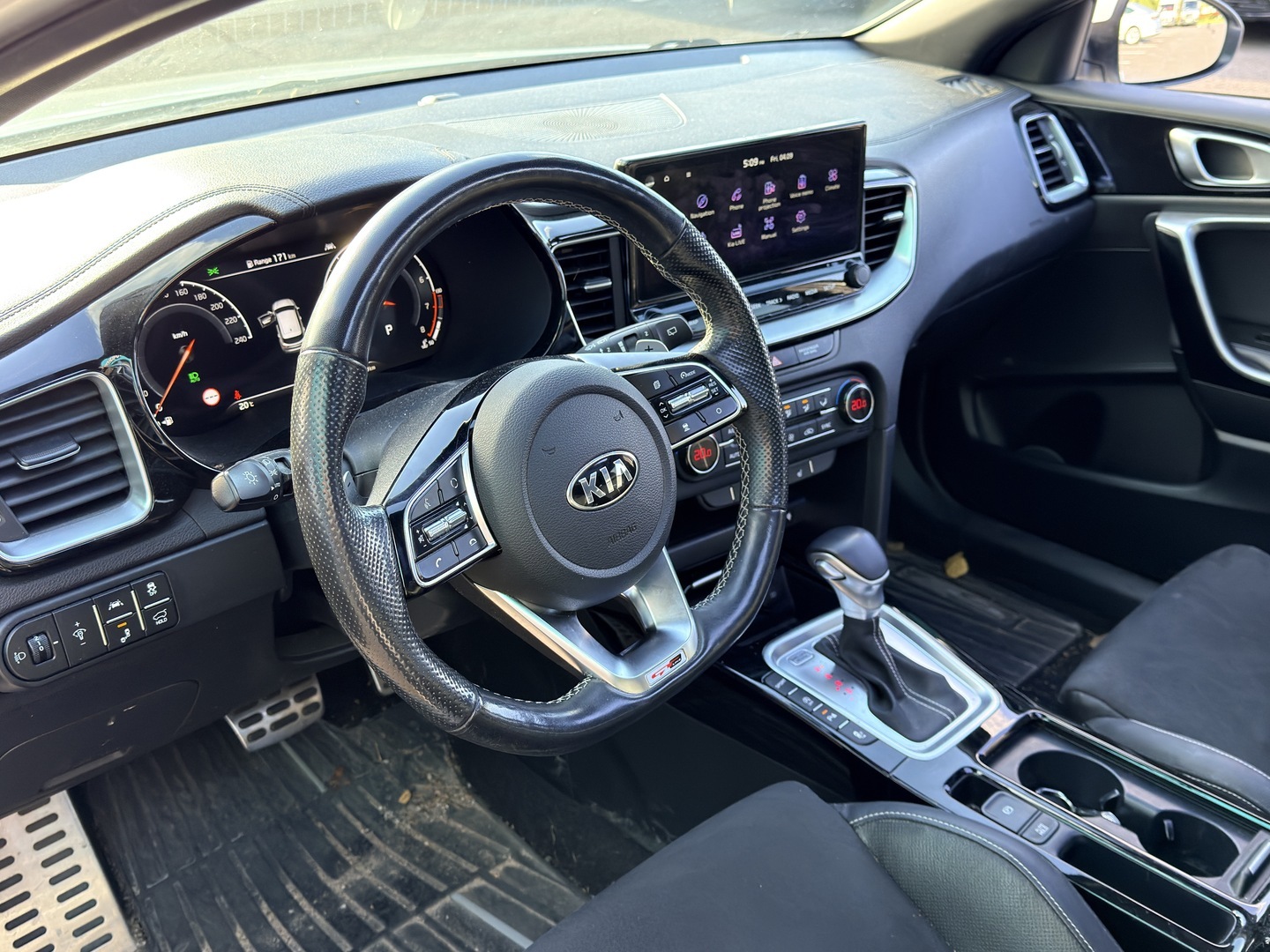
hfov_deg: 52.6
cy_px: 476
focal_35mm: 35
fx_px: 1284
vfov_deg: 40.7
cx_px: 635
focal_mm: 6.76
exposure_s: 1/141
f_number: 1.78
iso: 160
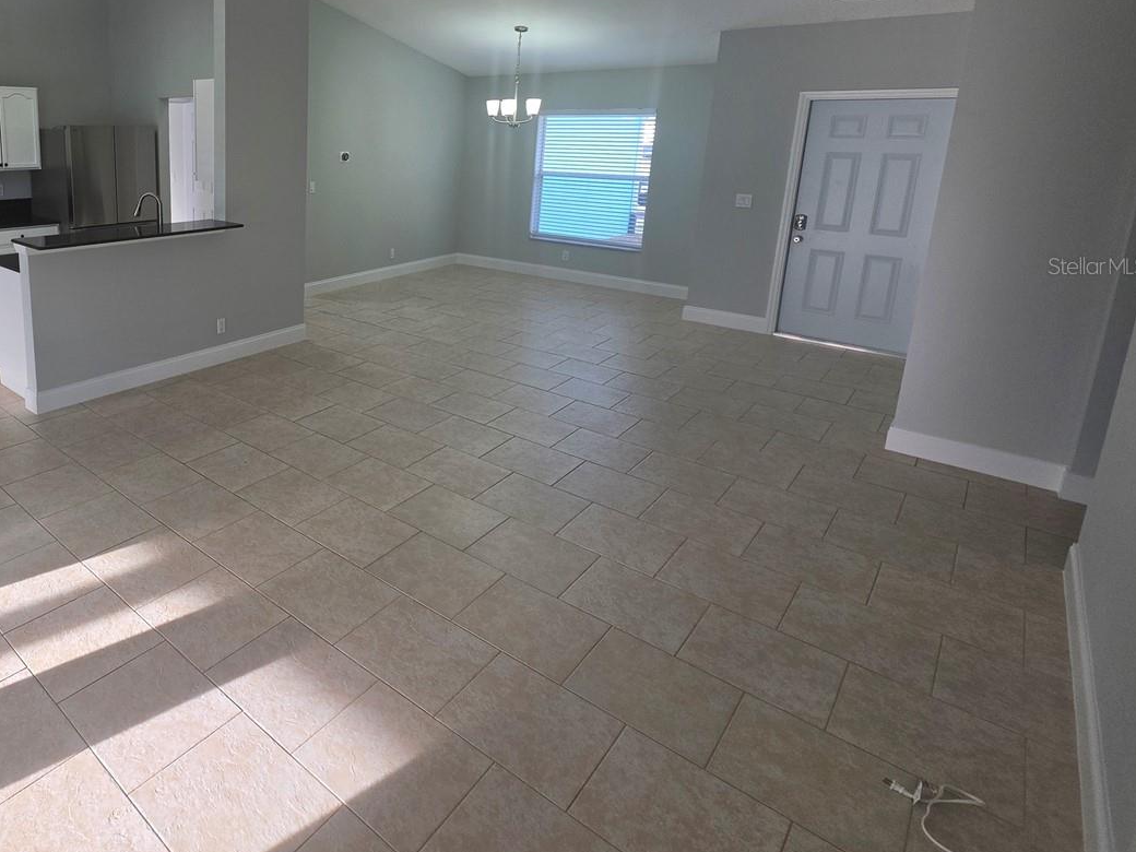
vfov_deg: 63.8
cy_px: 265
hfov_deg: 75.5
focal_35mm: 20
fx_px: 656
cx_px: 277
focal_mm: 2.2
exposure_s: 1/120
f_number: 1.9
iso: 50
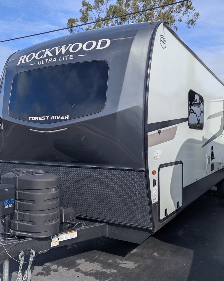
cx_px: 135
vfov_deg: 55.7
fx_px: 265
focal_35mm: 32
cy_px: 143
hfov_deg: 45.5
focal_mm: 6.81
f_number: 1.85
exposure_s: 1/2058
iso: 46
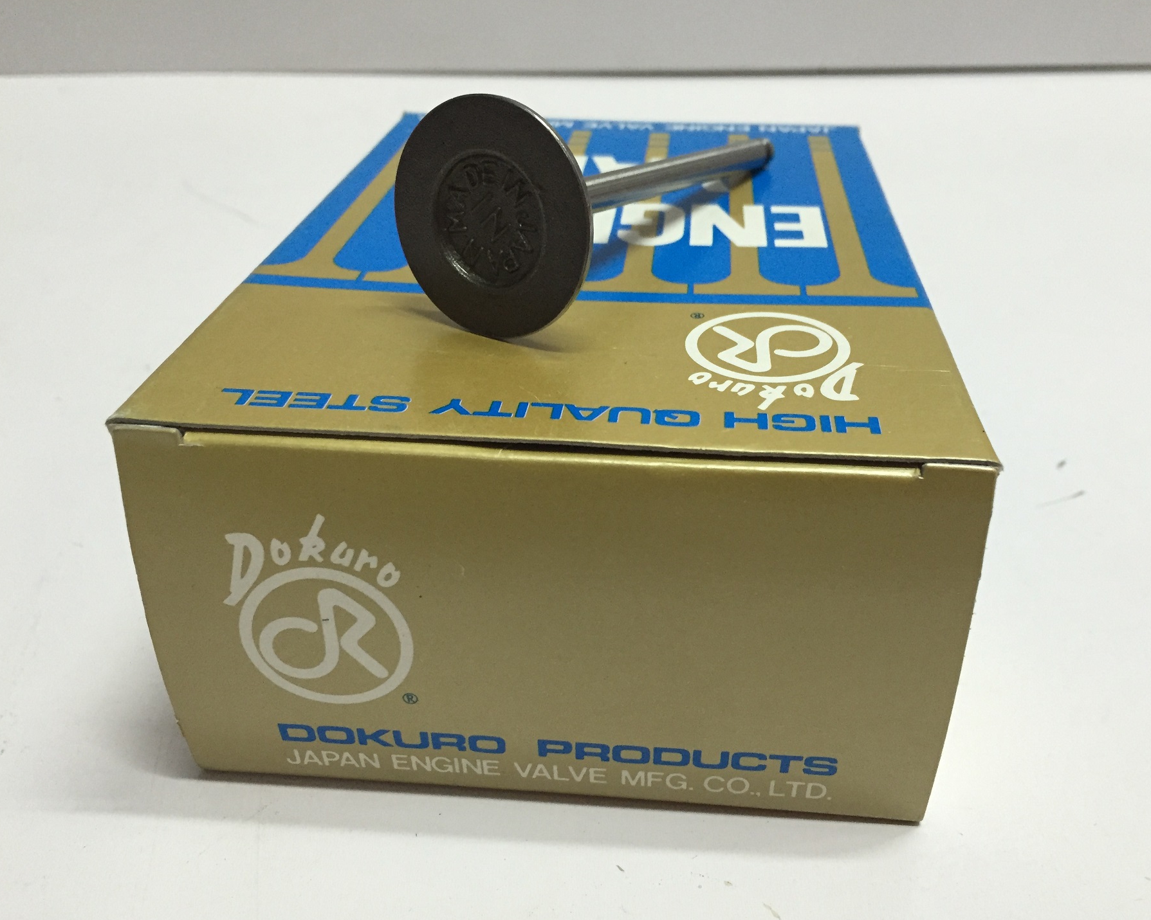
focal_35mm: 31
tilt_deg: -31.5
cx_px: 613
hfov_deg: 57.1
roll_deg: -1.1
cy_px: 458
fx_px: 1056
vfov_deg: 47.1
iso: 250
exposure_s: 1/33
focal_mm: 4.15
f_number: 2.2
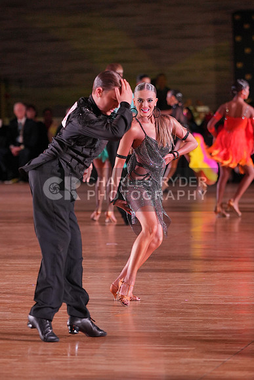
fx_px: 2041
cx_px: 127
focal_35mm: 193
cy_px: 190
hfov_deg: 7.1
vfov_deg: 10.7
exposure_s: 1/400
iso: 1250
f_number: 2.8
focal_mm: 129
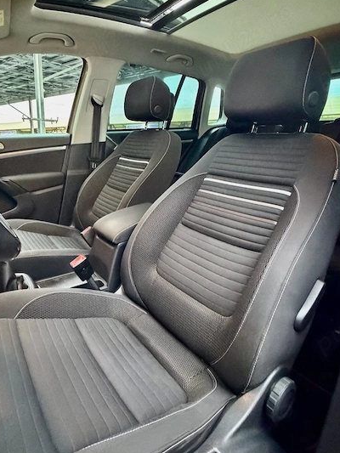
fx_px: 275
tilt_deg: -10.0
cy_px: 199
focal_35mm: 21
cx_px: 140
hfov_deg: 63.0
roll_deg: -1.0
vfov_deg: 78.6
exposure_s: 1/30
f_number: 2.2
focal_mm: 2.22
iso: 2500
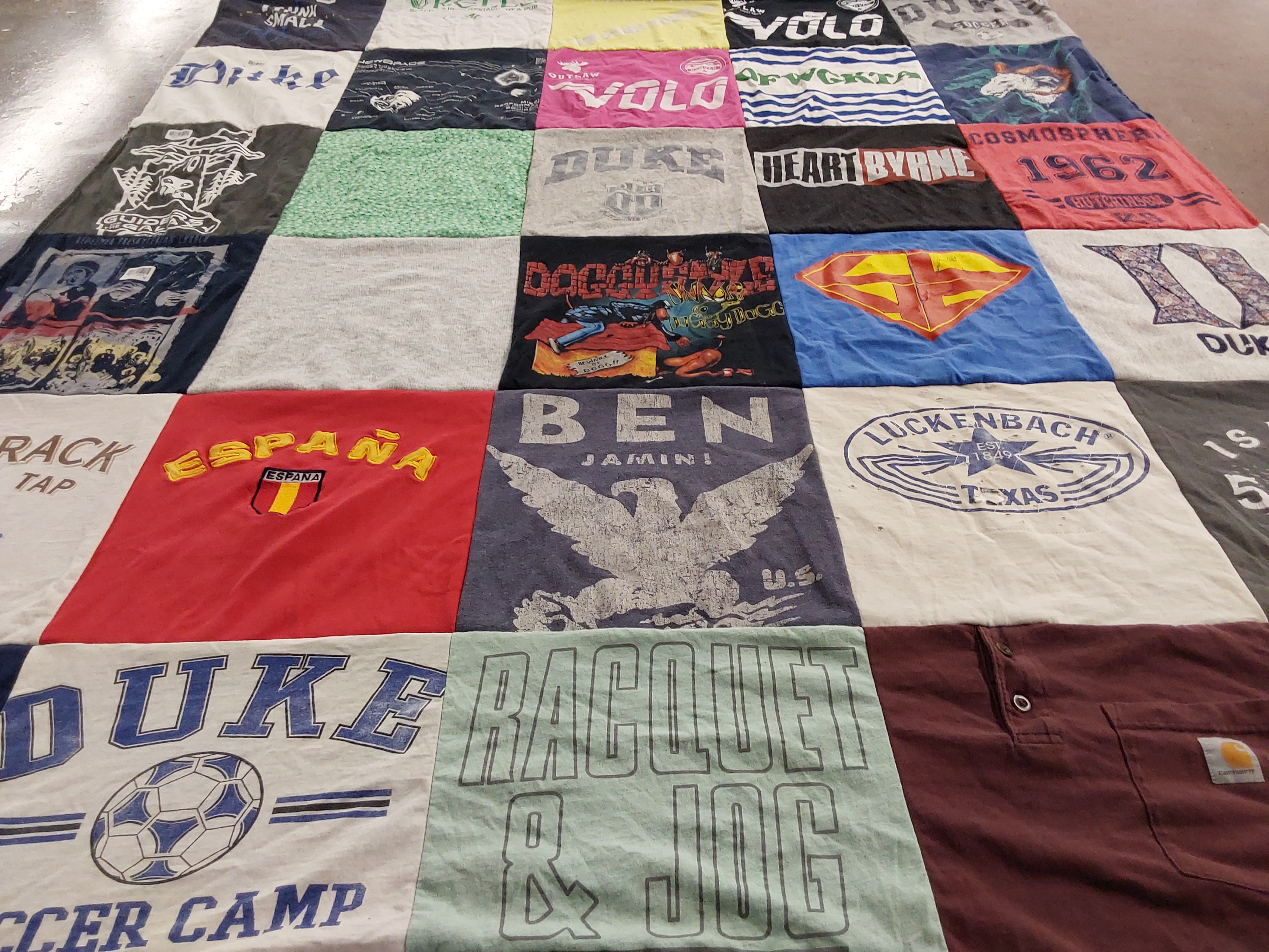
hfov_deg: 63.4
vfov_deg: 49.7
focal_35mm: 28
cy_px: 476
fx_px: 1026
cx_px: 634
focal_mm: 2.91
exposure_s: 1/60
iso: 100
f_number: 1.9
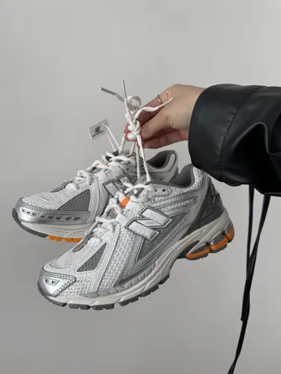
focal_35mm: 25
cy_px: 194
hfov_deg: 54.9
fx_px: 270
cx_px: 138
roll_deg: -2.4
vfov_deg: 69.4
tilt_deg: -10.1
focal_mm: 6.76
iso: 80
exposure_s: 1/121
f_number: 1.78
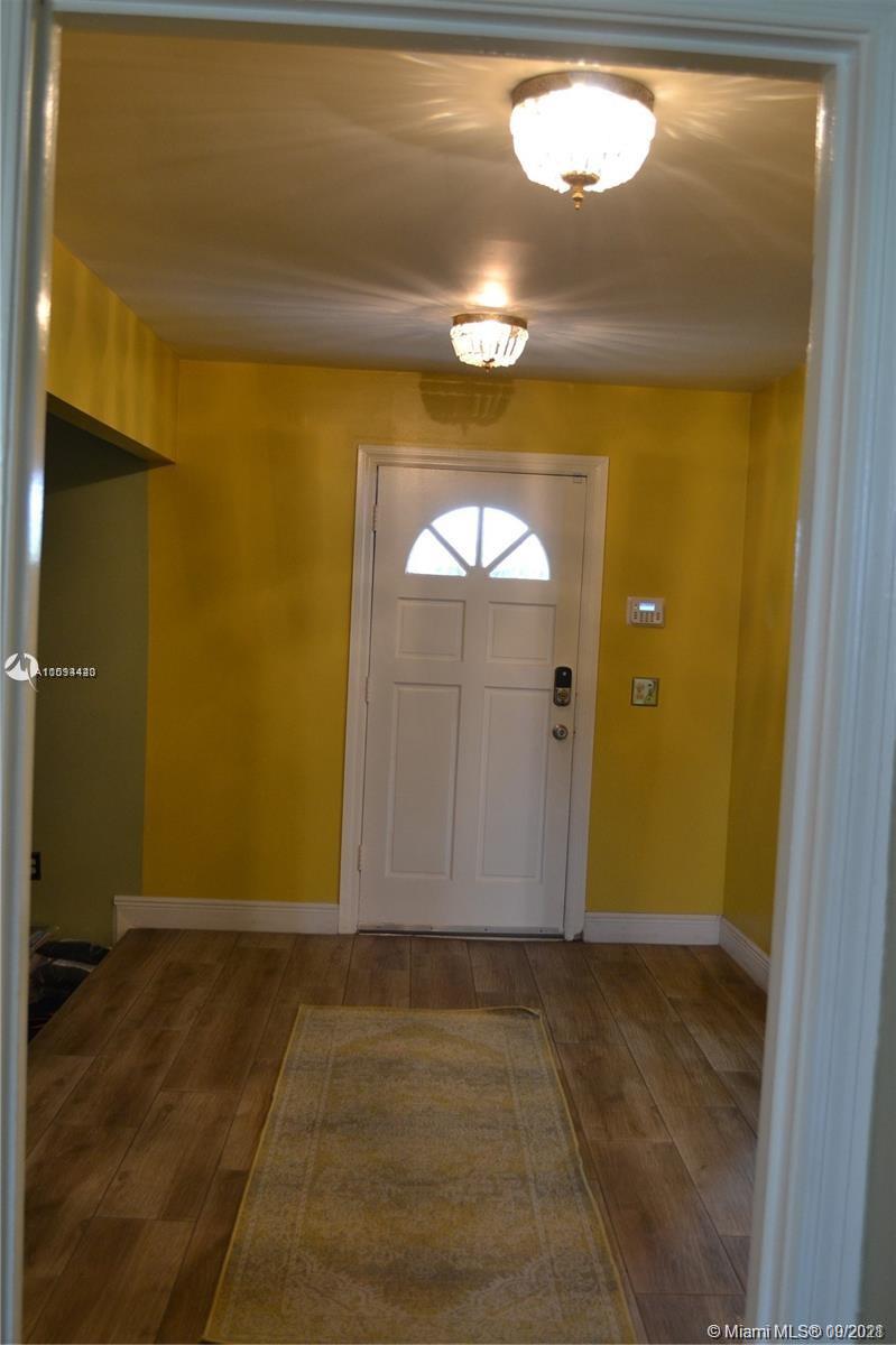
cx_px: 448
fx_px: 1345
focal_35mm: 36
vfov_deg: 53.2
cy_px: 672
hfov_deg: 36.8
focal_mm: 24
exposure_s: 1/15
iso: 800
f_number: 4
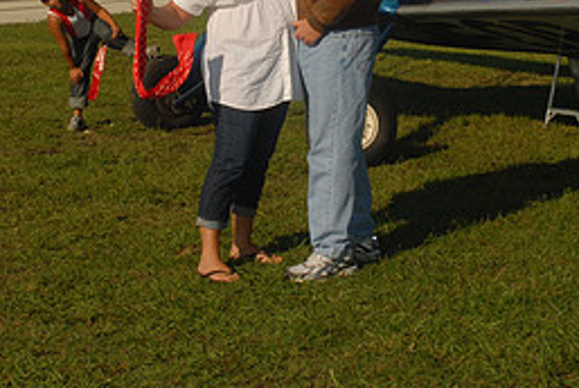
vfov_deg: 15.4
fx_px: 1417
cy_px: 52
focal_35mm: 88
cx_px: 315
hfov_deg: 23.1
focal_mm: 26
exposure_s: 1/250
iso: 100
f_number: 11
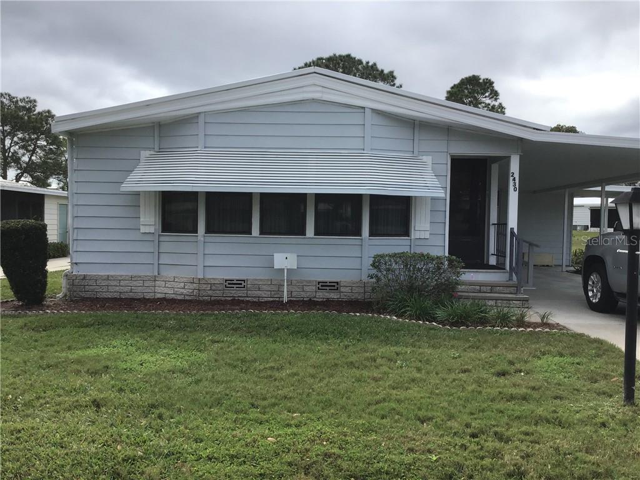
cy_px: 240
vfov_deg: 45.4
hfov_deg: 58.4
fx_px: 573
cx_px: 320
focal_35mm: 31
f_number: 2.4
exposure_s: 1/1294
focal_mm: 3.3
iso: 25
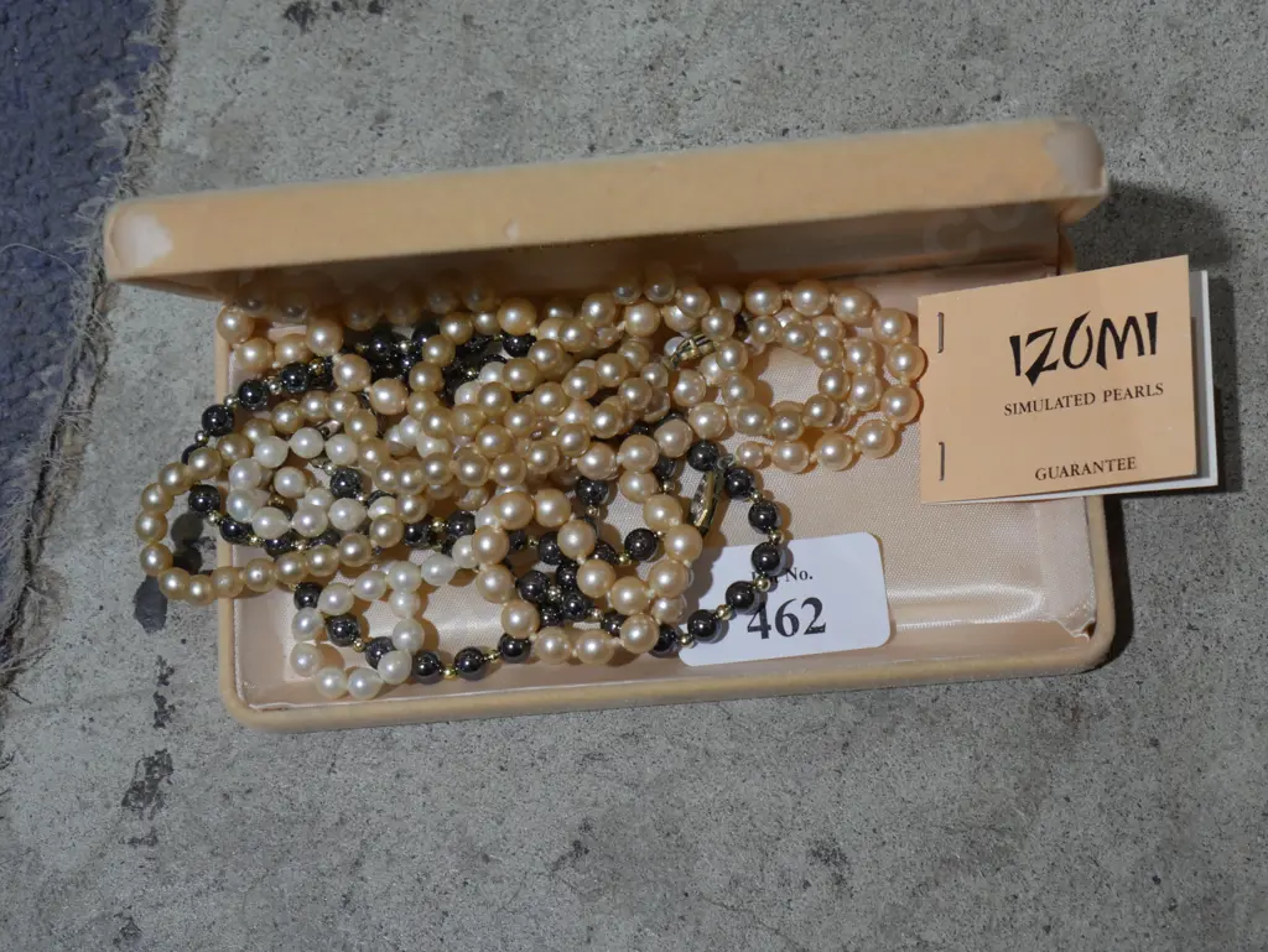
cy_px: 476
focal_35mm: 74
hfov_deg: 26.3
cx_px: 634
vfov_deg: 19.9
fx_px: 2712
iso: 500
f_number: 5.5
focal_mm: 37
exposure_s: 1/80
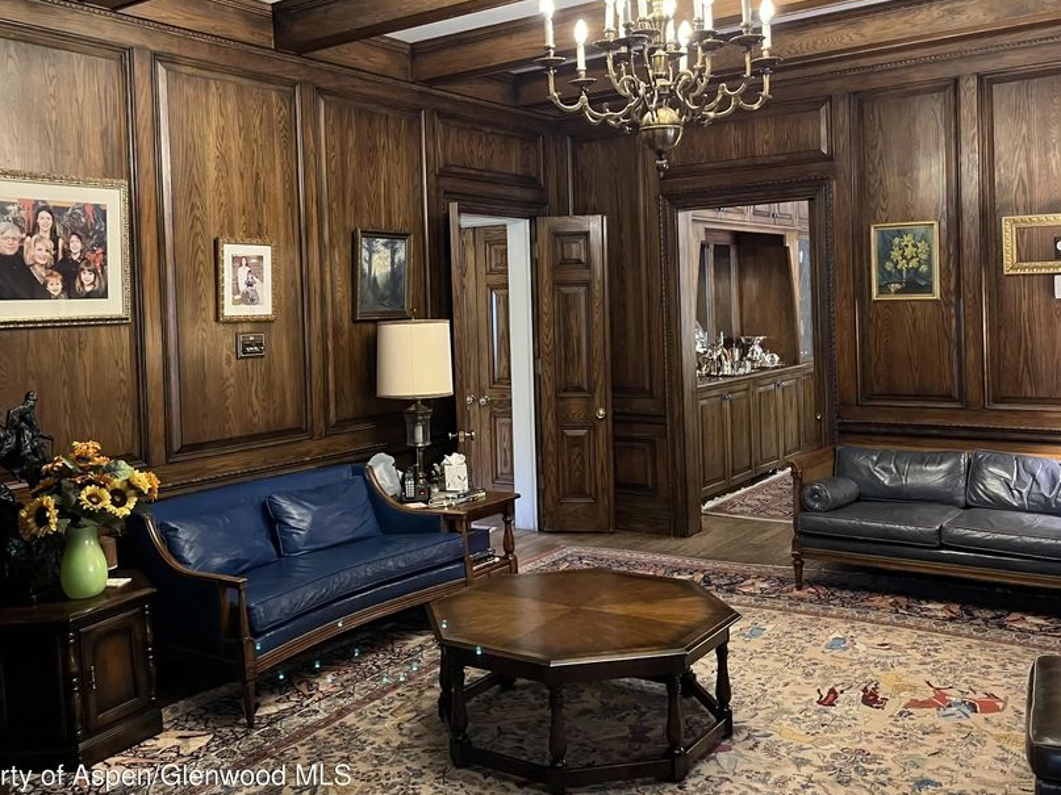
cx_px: 504
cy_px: 317
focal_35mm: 33
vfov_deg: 42.7
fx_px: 1011
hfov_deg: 55.3
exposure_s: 1/30
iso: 640
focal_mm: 5.1
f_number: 1.6
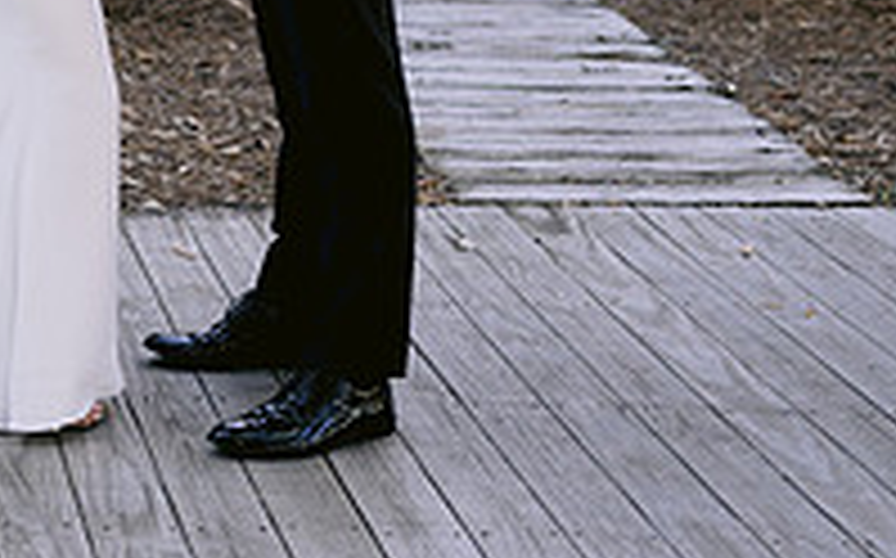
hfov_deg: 18.6
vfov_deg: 12.0
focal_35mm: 104
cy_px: -281
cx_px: -266
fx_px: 2537
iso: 200
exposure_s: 1/320
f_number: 2.8
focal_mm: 35
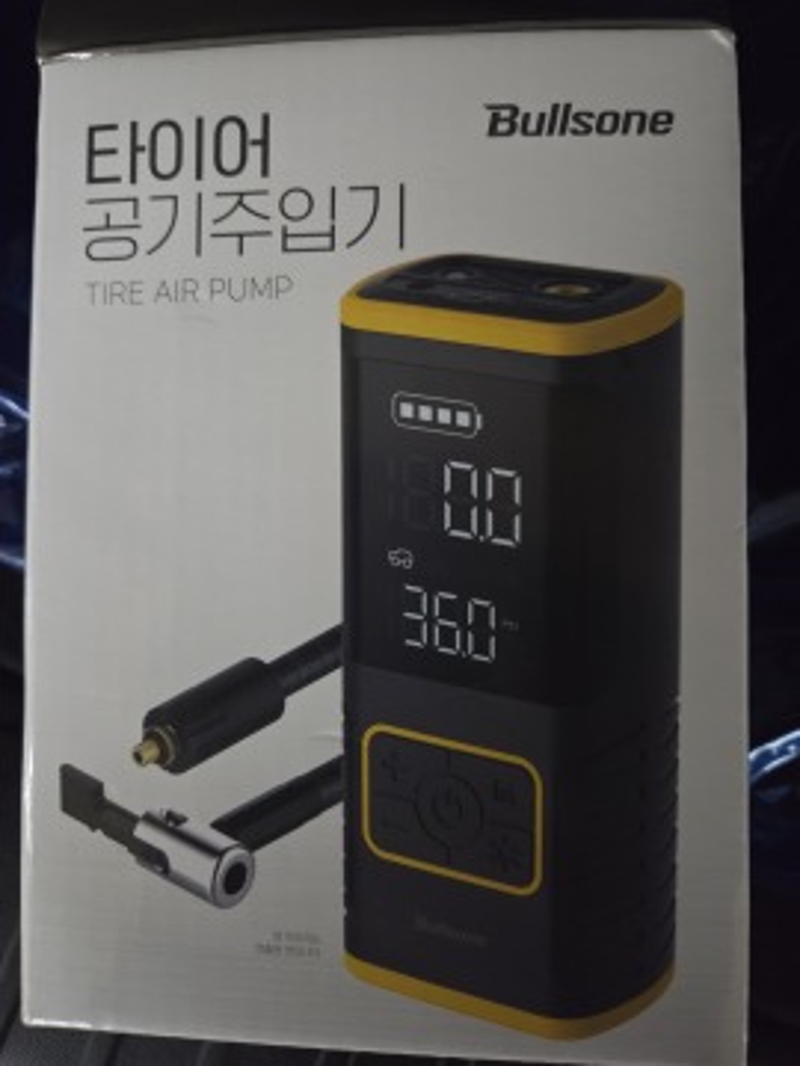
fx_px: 709
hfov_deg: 58.9
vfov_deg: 73.9
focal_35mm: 23
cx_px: 400
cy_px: 533
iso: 1250
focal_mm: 5.4
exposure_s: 1/40
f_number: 1.8
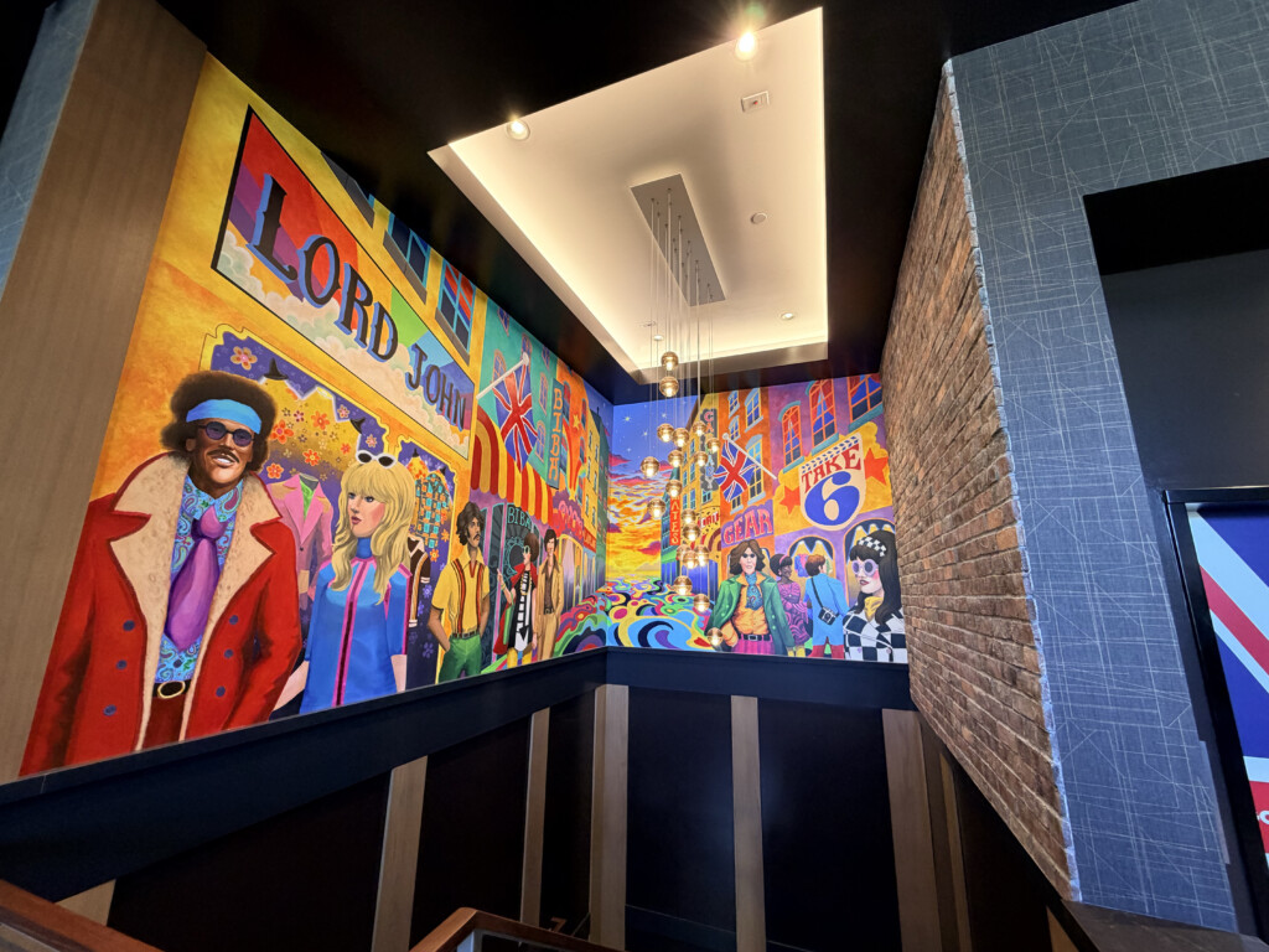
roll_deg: -1.1
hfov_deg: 102.1
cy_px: 476
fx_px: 513
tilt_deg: +12.3
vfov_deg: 85.7
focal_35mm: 14
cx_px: 634
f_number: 2.2
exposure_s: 1/60
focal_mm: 2.22
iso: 200
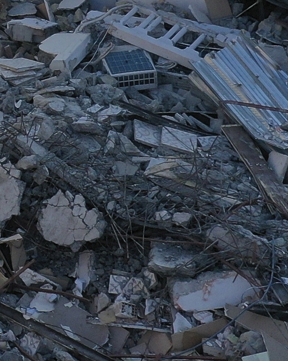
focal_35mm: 162
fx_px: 1727
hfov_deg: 8.9
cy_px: -95
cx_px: -332
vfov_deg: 11.6
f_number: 5.6
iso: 100
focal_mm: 10.26
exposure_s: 1/400
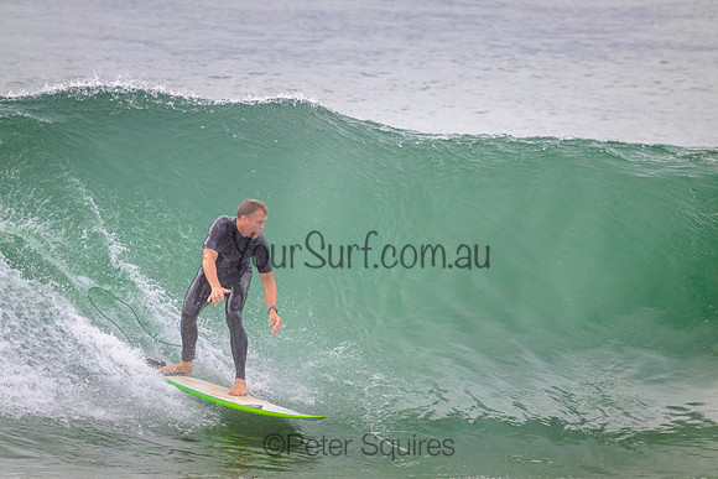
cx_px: 359
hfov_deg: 2.6
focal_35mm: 800
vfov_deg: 1.7
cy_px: 240
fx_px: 15959
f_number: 11
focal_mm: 800
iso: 1800
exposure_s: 1/2000
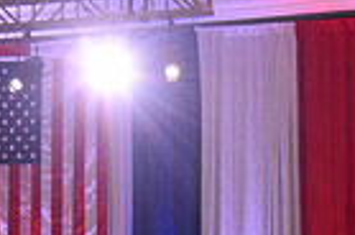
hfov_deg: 10.1
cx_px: 383
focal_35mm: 201
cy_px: 372
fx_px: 1978
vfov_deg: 6.7
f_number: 6.3
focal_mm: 48
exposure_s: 1/250
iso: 2500
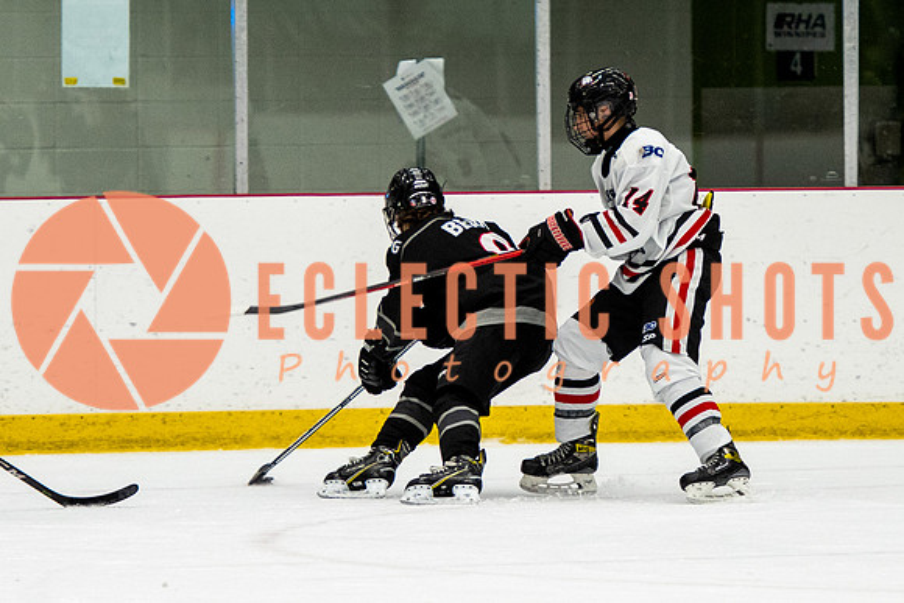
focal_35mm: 436
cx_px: 527
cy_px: 270
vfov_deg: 3.2
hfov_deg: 4.7
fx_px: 10941
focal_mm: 150
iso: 1400
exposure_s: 1/640
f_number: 2.8
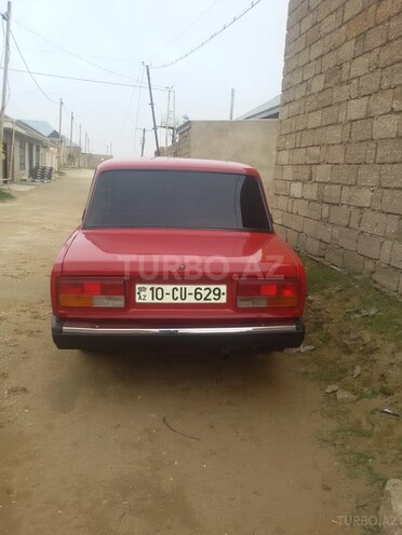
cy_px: 268
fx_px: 480
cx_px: 201
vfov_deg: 58.4
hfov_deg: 45.4
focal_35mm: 31
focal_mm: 2.93
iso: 50
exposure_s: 1/100
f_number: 2.4
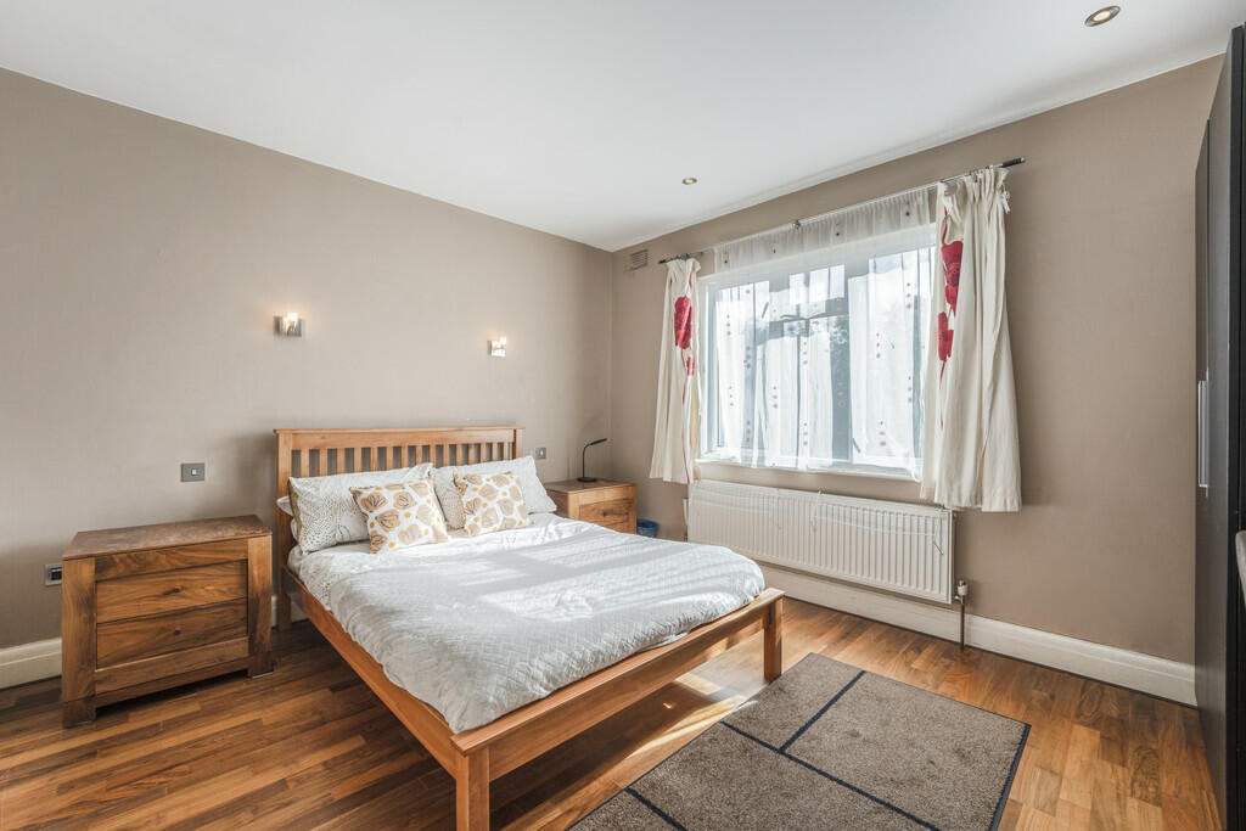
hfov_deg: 104.2
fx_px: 485
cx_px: 623
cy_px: 416
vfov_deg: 81.2
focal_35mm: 14
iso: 400
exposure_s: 1/30
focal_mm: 14
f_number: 11
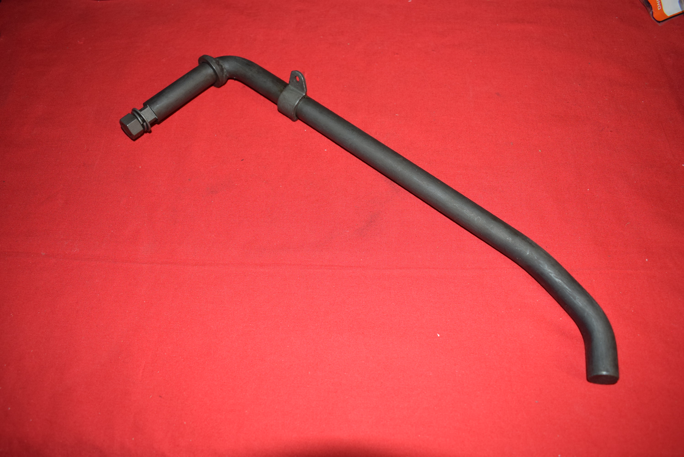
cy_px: 228
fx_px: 570
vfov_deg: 43.7
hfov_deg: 61.9
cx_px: 342
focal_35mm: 30
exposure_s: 1/125
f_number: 5
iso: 640
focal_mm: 20
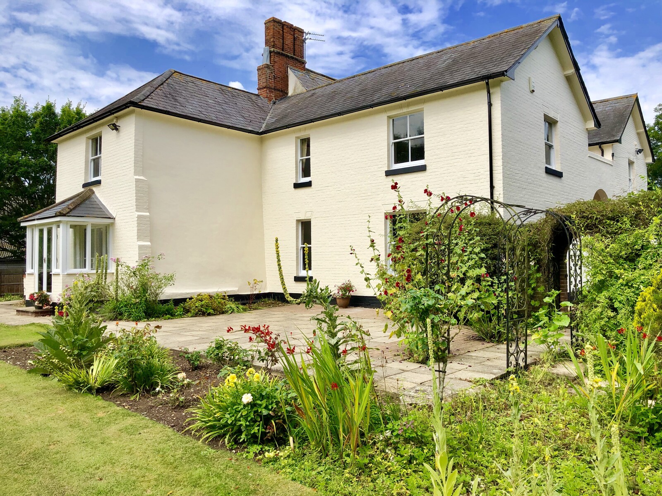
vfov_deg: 49.7
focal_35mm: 28
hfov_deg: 63.4
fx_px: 535
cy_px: 248
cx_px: 331
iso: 20
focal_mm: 3.99
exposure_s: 1/1548
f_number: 1.8
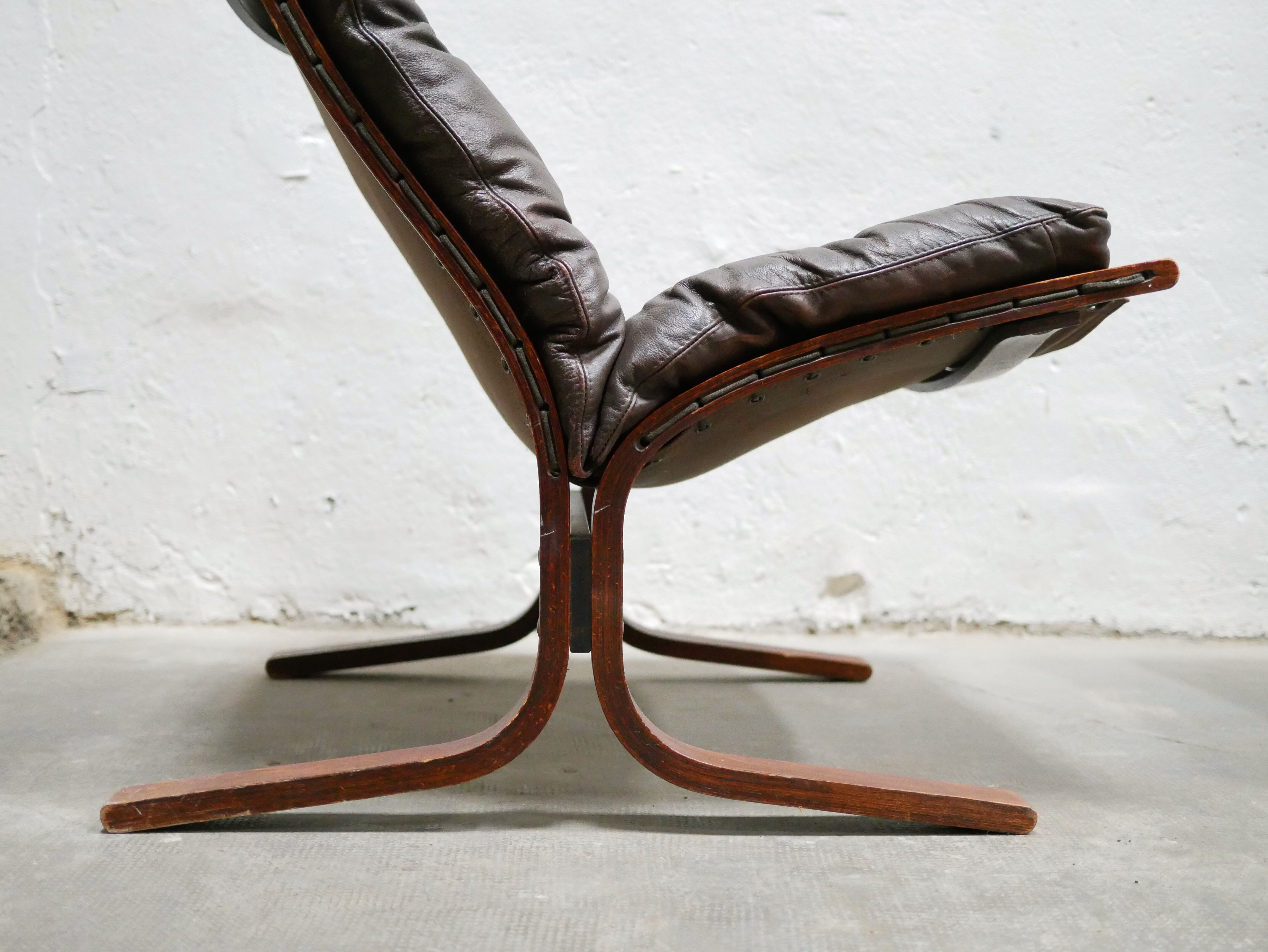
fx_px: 1466
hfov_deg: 46.8
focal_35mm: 40
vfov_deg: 36.0
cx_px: 634
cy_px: 476
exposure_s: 1/60
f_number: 1.7
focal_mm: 20
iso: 3200
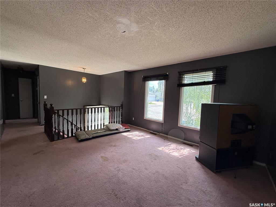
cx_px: 138
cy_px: 104
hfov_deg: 102.1
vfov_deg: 85.7
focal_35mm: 14
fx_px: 112
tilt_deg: -3.5
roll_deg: -1.8
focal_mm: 2.22
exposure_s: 1/113
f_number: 2.2
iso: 64
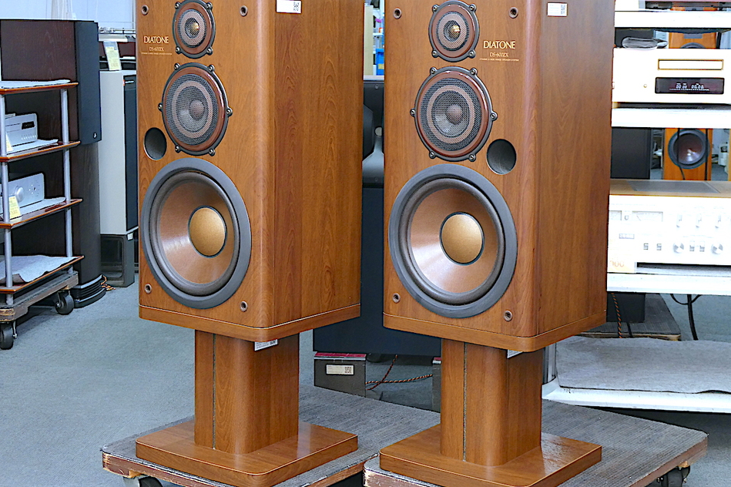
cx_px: 362
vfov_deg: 22.6
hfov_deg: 33.4
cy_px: 240
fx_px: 1218
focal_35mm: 60
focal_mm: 10.3
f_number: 4.2
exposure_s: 1/6
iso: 200
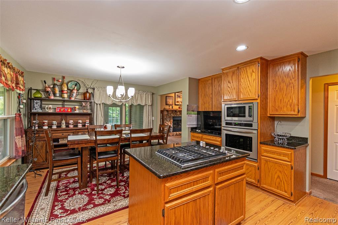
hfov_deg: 100.4
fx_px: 141
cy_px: 112
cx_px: 169
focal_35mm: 15
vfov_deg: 77.3
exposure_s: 1/50
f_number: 4.5
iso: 1000
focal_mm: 10
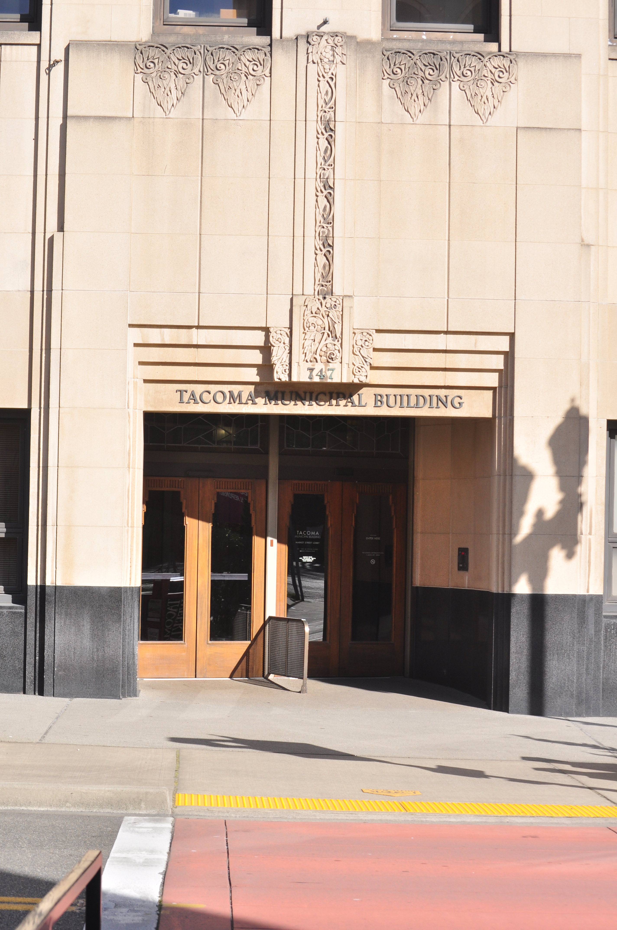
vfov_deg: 24.6
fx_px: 2126
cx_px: 308
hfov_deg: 16.5
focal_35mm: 82
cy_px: 465
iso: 200
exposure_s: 1/250
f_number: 10
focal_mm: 55
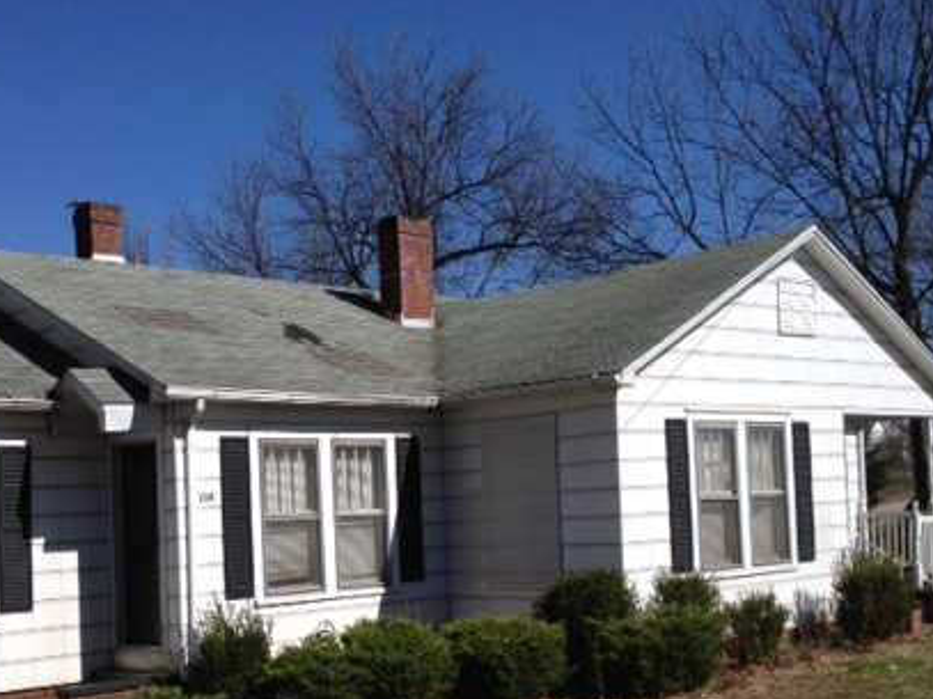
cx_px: 335
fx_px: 1482
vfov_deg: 26.3
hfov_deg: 34.7
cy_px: 490
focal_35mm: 55
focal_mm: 4.28
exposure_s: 1/2762
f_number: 2.4
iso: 50
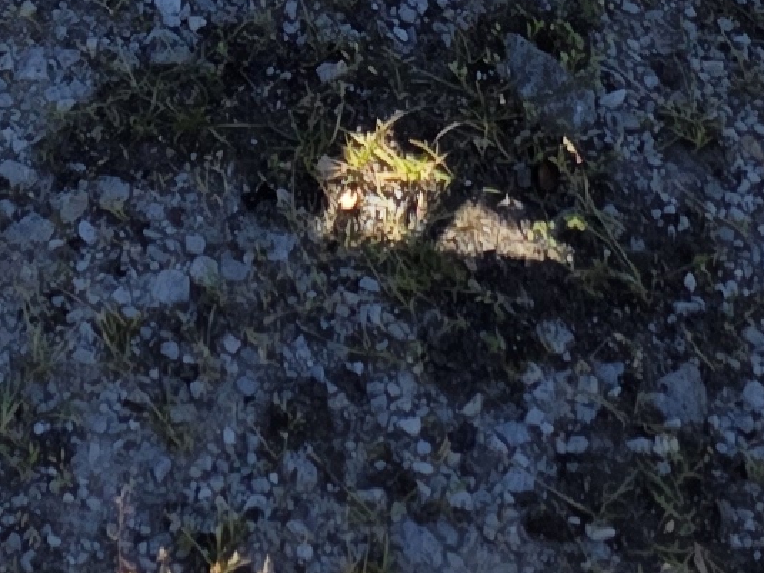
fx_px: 3795
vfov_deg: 7.4
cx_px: -166
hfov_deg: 11.3
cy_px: -1270
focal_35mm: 172
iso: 80
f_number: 1.7
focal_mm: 6.3
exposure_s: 1/2921
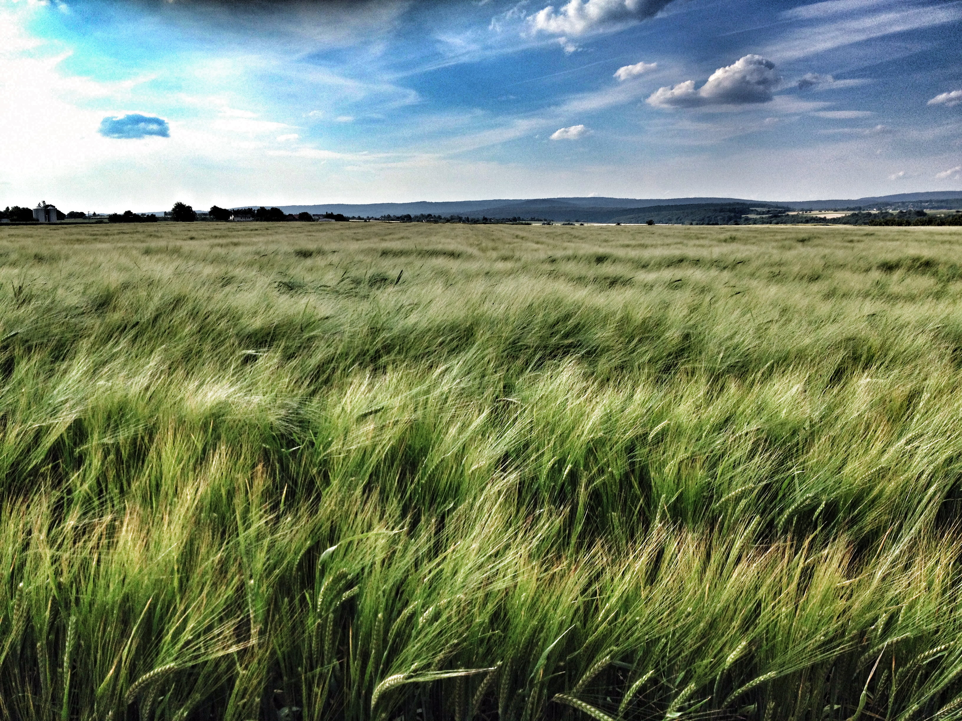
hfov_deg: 52.6
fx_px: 973
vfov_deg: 40.7
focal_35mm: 35
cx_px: 481
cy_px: 360
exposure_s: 1/1905
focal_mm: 4.28
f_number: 2.4
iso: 50
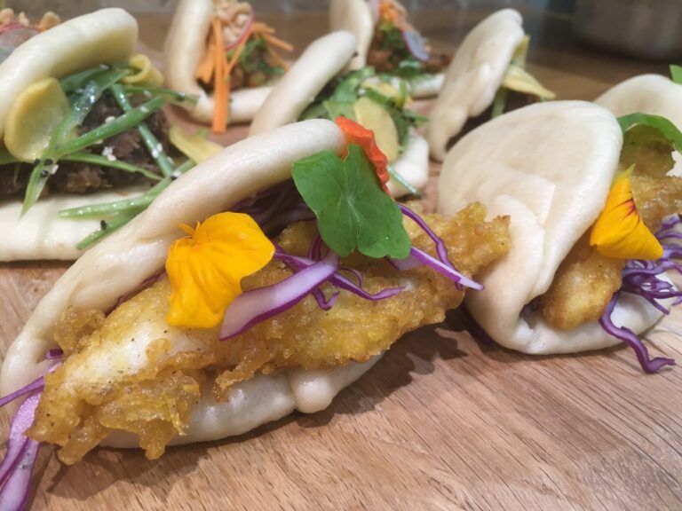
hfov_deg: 61.7
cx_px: 341
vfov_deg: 48.2
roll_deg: -6.6
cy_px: 256
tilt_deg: -30.3
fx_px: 571
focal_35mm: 29
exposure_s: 1/33
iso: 125
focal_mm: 4.15
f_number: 2.2
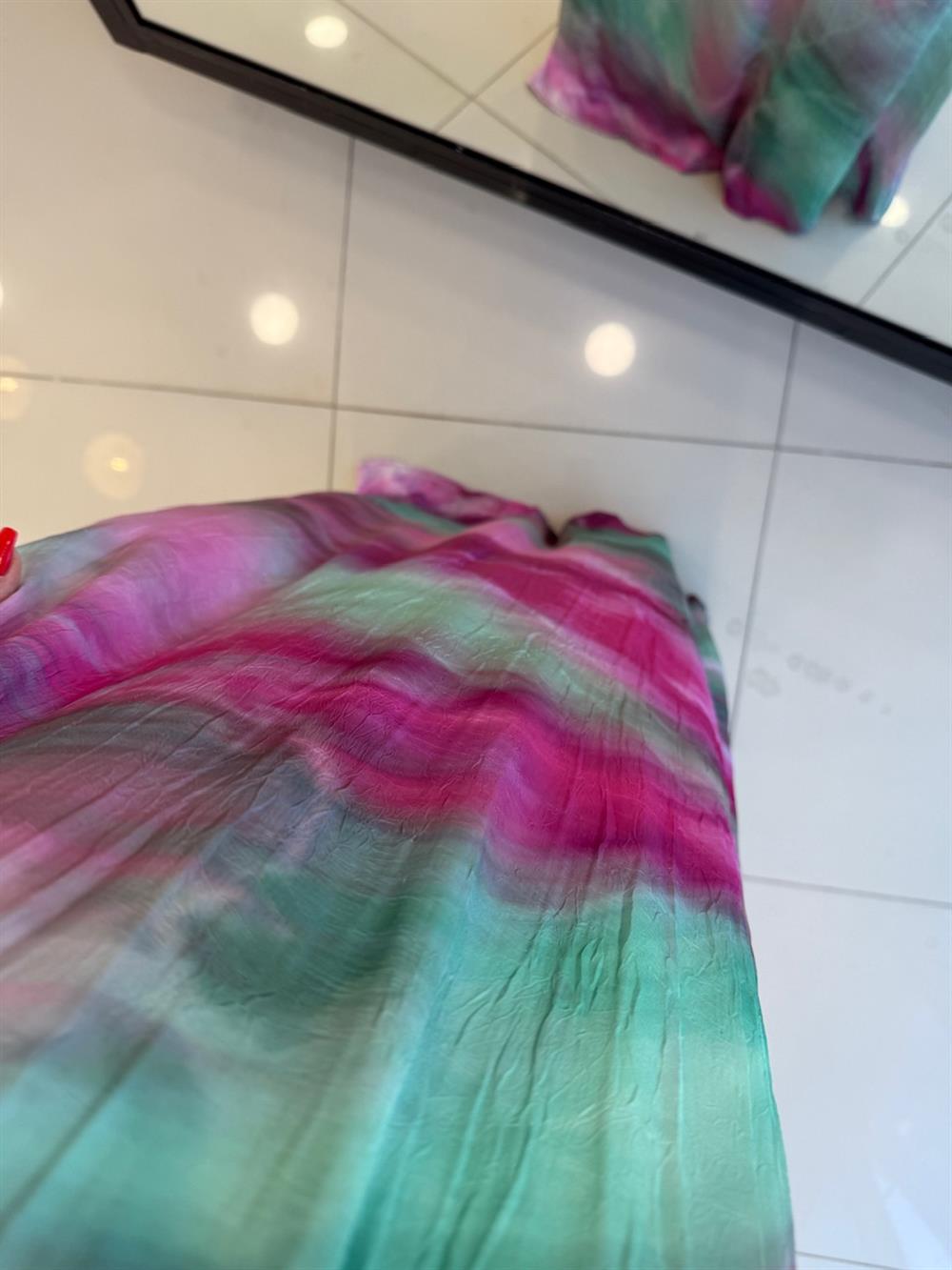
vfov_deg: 71.6
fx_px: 880
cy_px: 635
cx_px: 476
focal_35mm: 24
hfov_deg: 56.8
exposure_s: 1/121
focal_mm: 6.76
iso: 50
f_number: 1.78
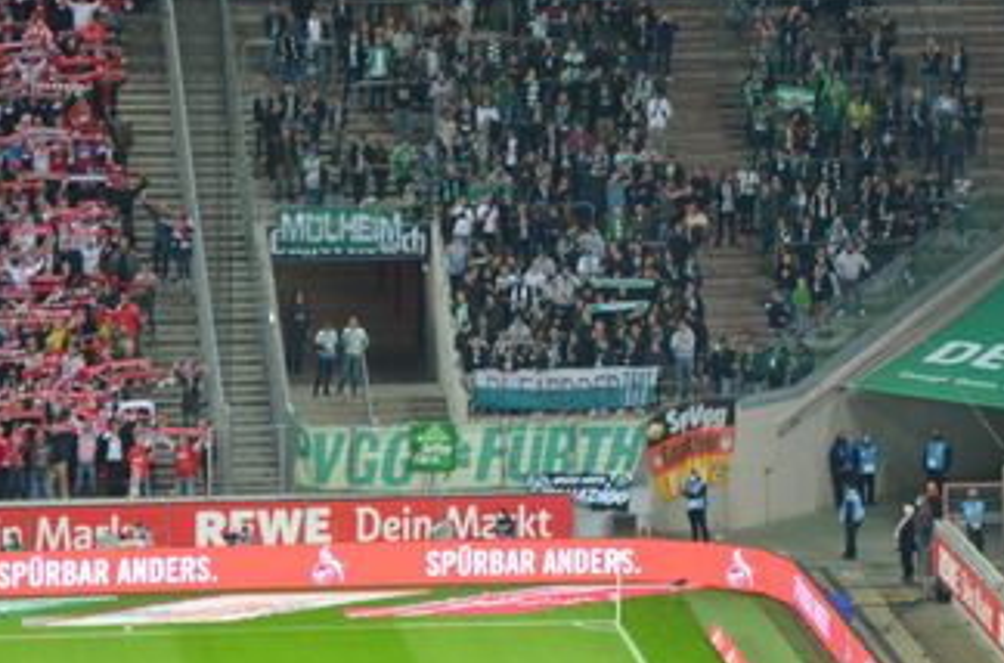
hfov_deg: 7.5
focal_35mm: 277
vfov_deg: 4.9
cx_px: 607
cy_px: 94
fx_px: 7699
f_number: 5.6
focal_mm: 105
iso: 2200
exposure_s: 1/125
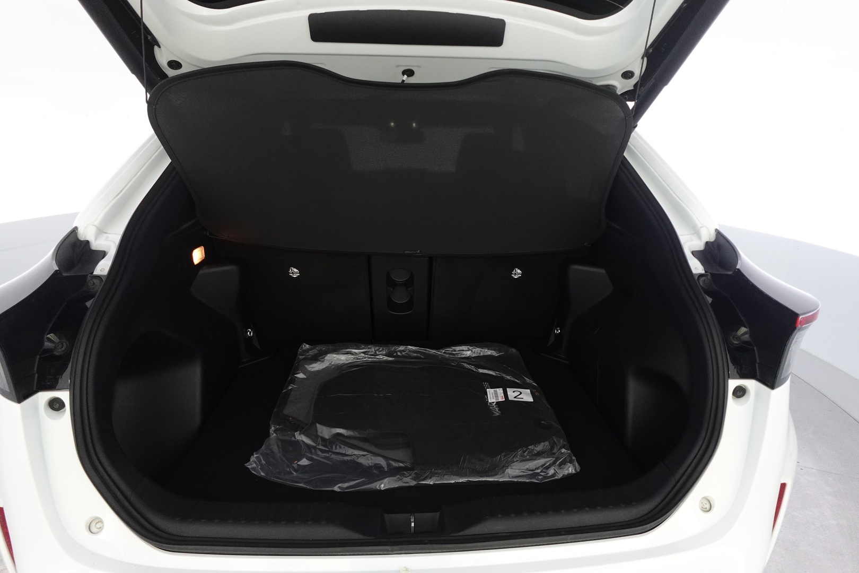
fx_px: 477
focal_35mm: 20
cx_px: 430
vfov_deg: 61.9
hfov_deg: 84.0
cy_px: 286
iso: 1000
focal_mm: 7.6
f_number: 2
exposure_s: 1/100
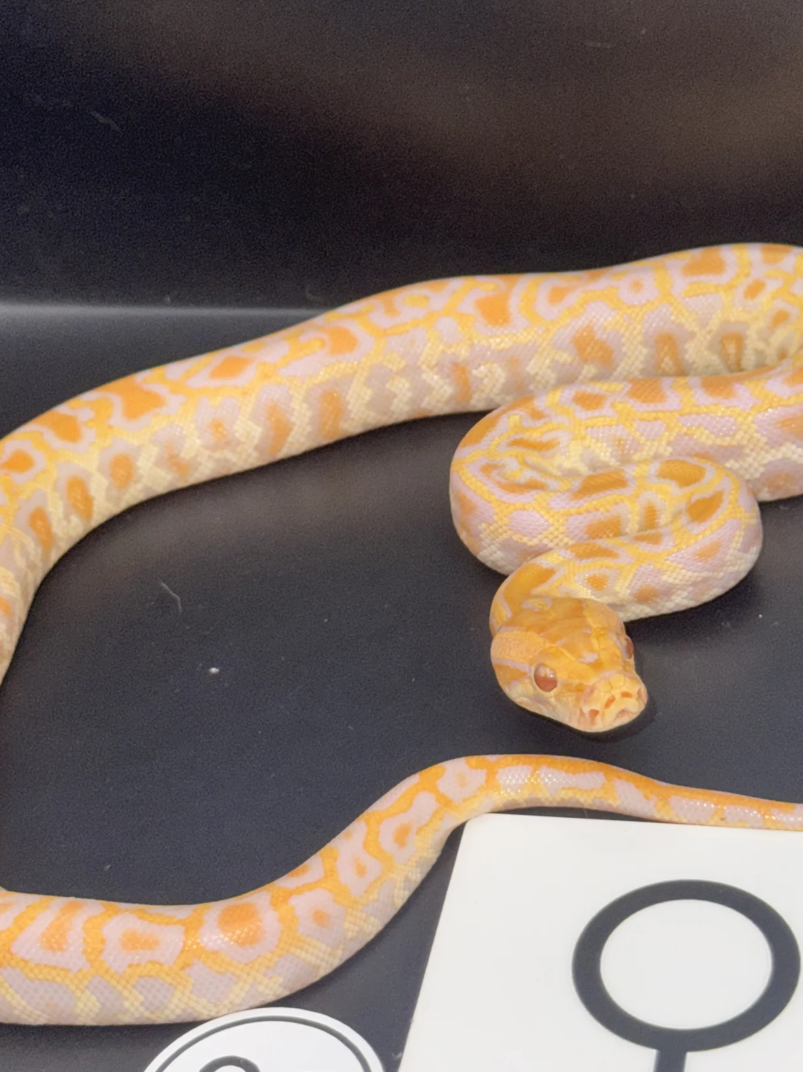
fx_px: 2290
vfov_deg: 26.3
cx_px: 491
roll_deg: +6.2
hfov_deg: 19.9
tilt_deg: -38.4
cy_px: 523
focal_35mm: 74
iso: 50
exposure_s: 1/204
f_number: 1.78
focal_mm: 6.76
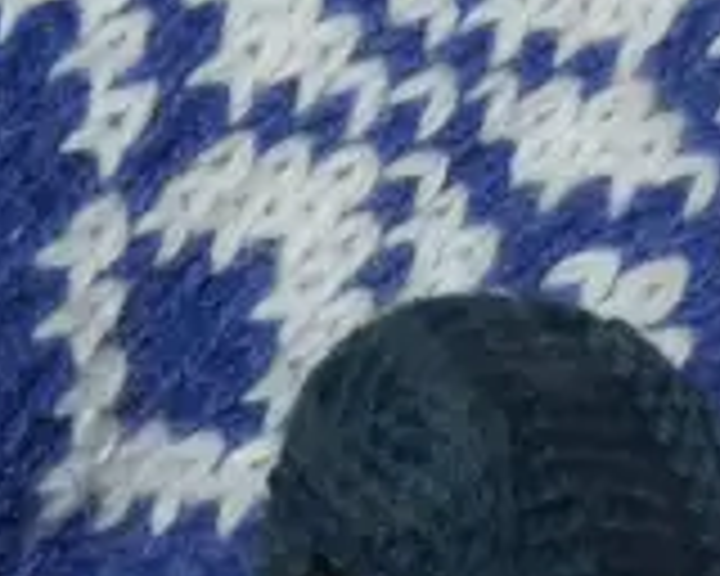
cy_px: 394
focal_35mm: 375
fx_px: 7991
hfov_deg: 5.2
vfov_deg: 4.1
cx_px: 414
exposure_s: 1/60
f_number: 5.4
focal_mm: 30
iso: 500
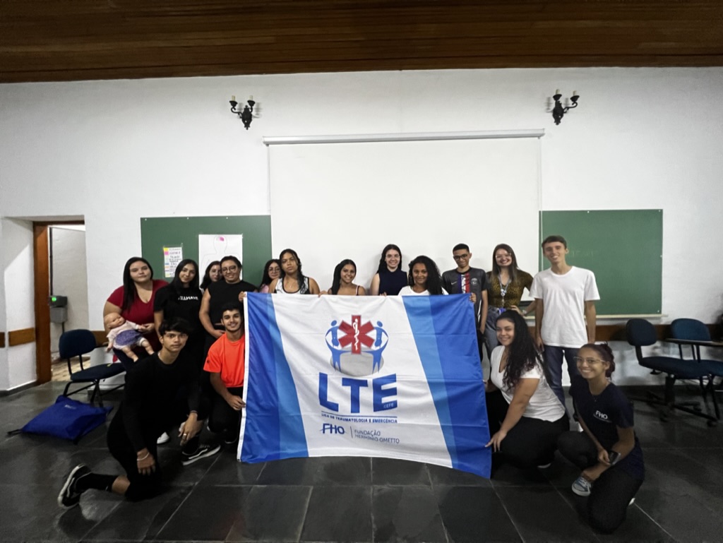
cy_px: 272
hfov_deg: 106.2
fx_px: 272
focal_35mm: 13
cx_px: 362
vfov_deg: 90.0
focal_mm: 1.57
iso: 800
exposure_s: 1/40
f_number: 1.8
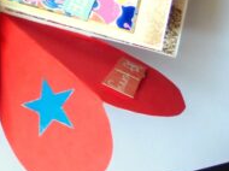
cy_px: -92
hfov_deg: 20.8
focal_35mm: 79
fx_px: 522
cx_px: -122
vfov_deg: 16.8
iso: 100
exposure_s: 1/80
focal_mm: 4.5
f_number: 2.8
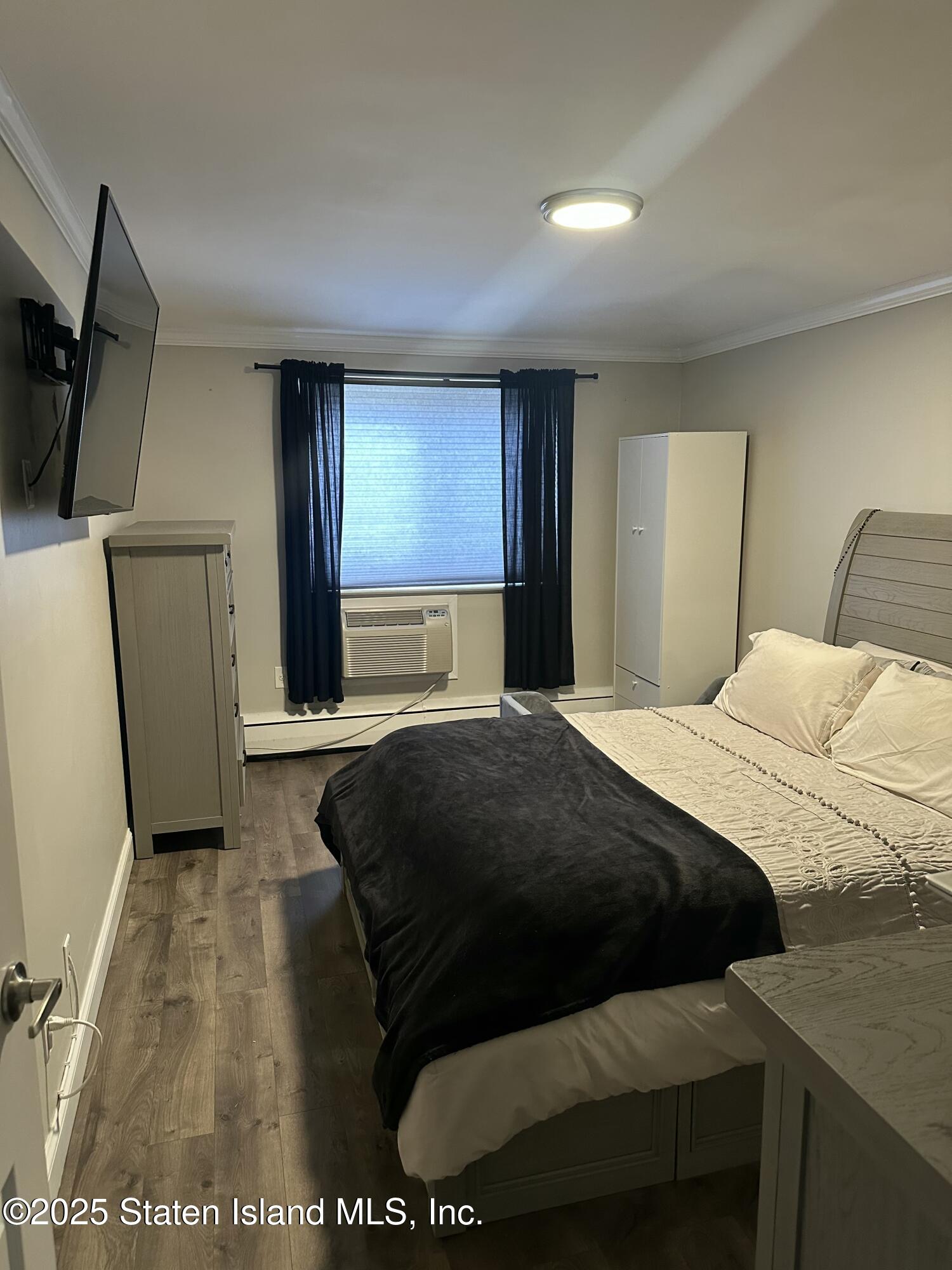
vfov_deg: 71.6
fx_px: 880
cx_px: 476
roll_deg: -0.1
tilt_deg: -9.3
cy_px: 635
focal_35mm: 24
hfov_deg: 56.8
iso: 500
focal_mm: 6.86
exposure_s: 1/60
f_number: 1.78
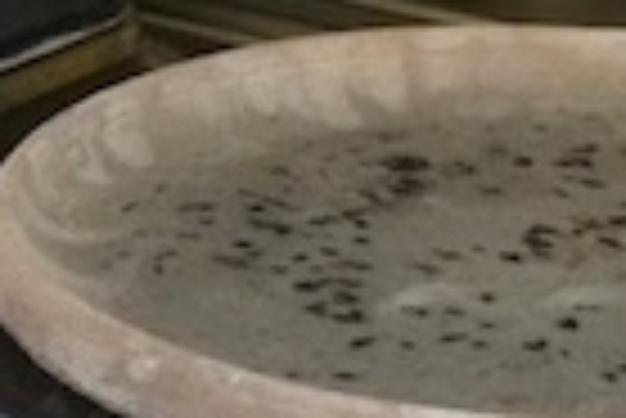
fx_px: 4004
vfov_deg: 6.0
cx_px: -54
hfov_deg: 8.9
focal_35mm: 230
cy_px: 18
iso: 400
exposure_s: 1/60
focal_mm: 7.9
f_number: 3.8
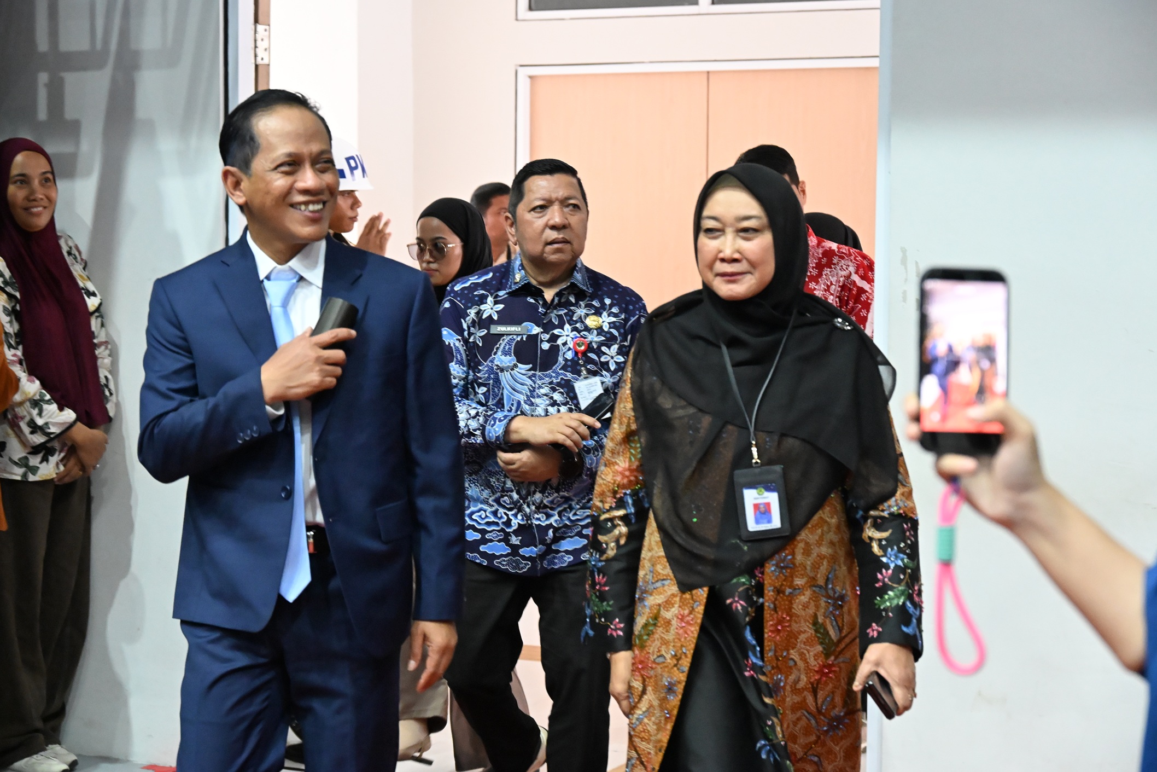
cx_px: 578
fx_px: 2314
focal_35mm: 72
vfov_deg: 18.9
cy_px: 386
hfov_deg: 28.1
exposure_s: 1/250
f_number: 6
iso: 12800
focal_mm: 72
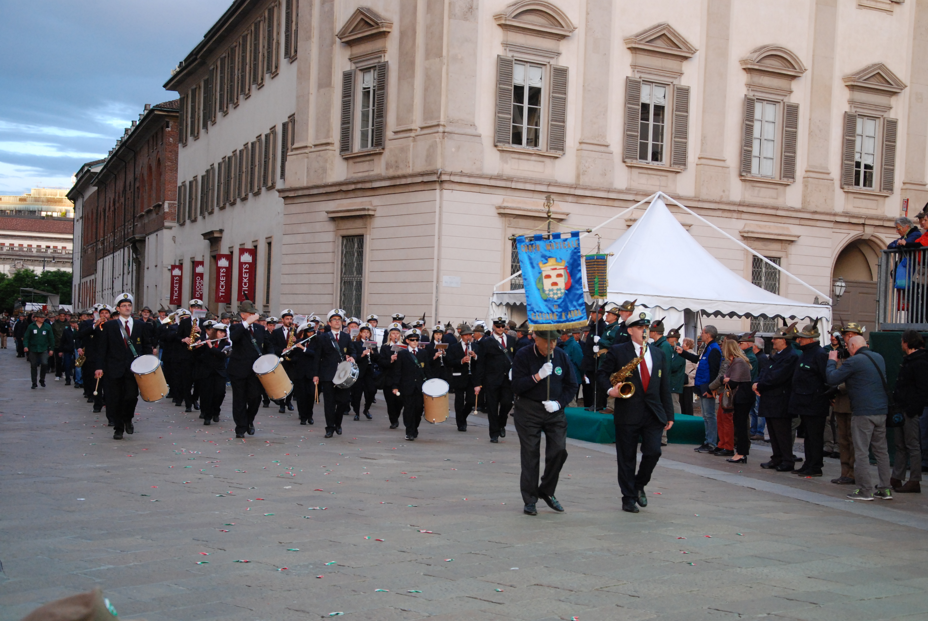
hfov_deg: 33.4
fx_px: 1549
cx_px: 464
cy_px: 310
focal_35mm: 60
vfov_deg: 22.7
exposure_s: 1/160
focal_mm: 40
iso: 1000
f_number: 6.3
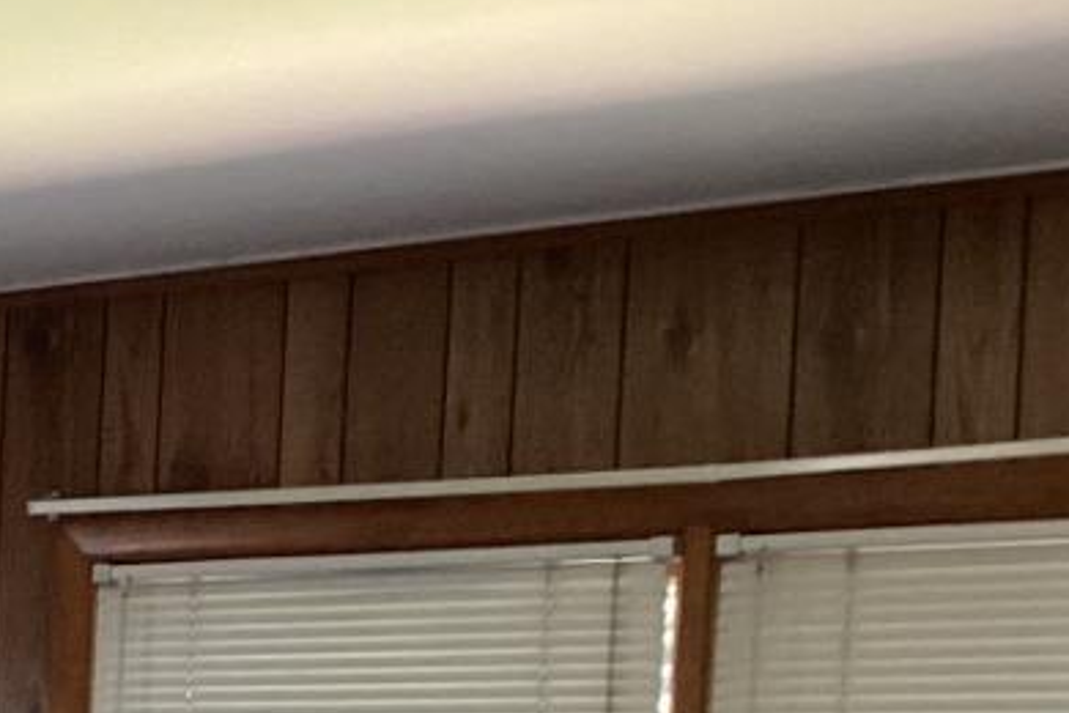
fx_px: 3682
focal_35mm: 124
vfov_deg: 10.7
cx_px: -458
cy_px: 1016
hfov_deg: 15.4
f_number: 2.4
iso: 200
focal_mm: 3.3
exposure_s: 1/50
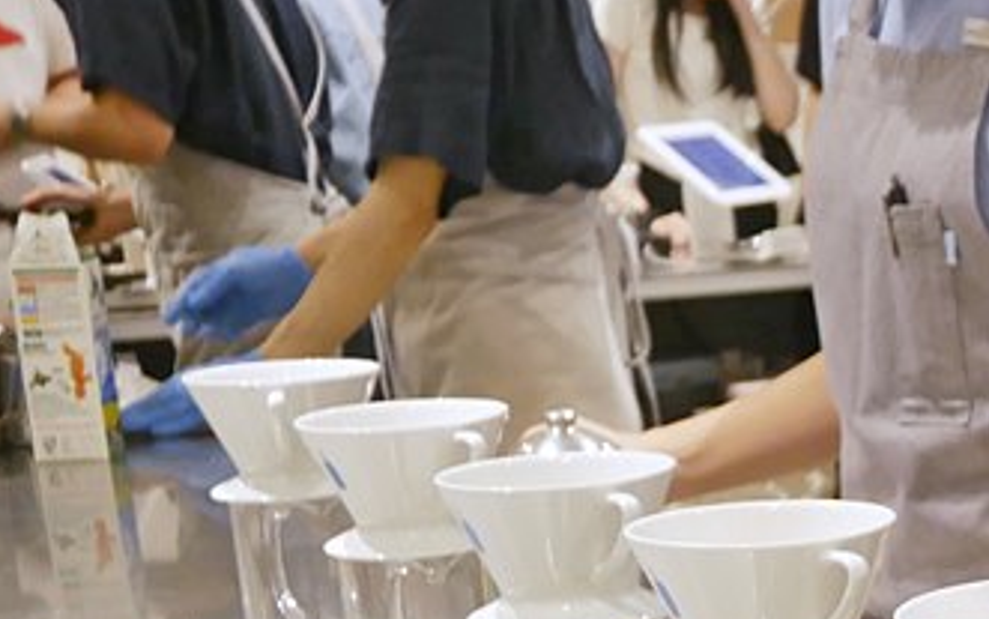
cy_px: 824
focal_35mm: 109
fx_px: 2938
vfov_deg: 11.7
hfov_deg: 17.2
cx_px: 1482
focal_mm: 17
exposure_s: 1/60
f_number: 4.1
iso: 1000
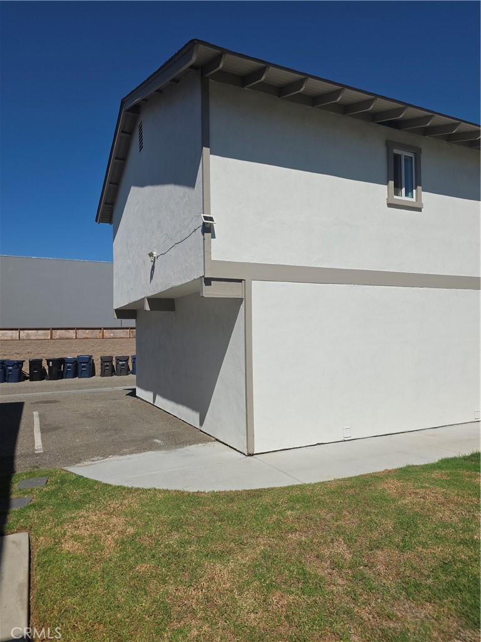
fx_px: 426
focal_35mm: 23
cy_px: 321
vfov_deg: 73.9
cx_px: 240
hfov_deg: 58.9
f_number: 1.7
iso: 40
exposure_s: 1/7944
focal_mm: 6.25
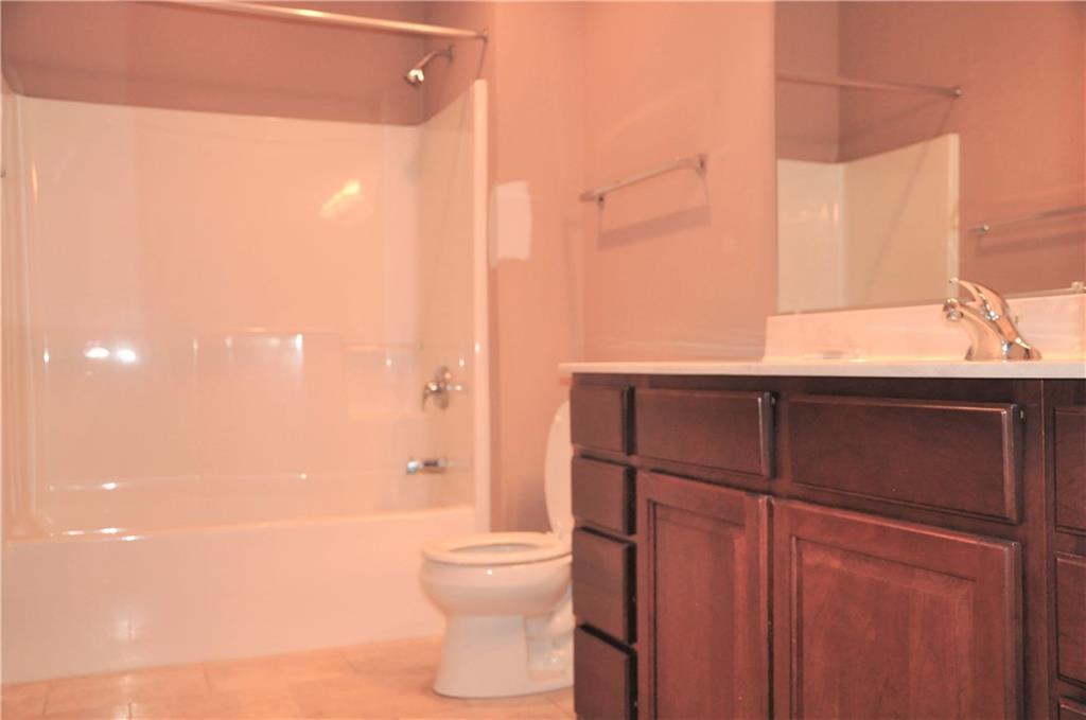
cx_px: 543
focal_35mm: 36
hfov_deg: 53.2
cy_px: 360
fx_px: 1084
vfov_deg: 36.7
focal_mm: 24
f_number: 3.8
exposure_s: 1/60
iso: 800
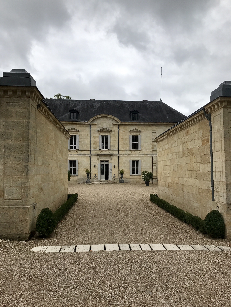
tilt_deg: +6.3
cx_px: 116
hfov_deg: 49.7
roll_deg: +0.2
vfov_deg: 63.4
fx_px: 249
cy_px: 154
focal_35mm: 28
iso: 20
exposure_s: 1/2336
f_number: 1.8
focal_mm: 3.99
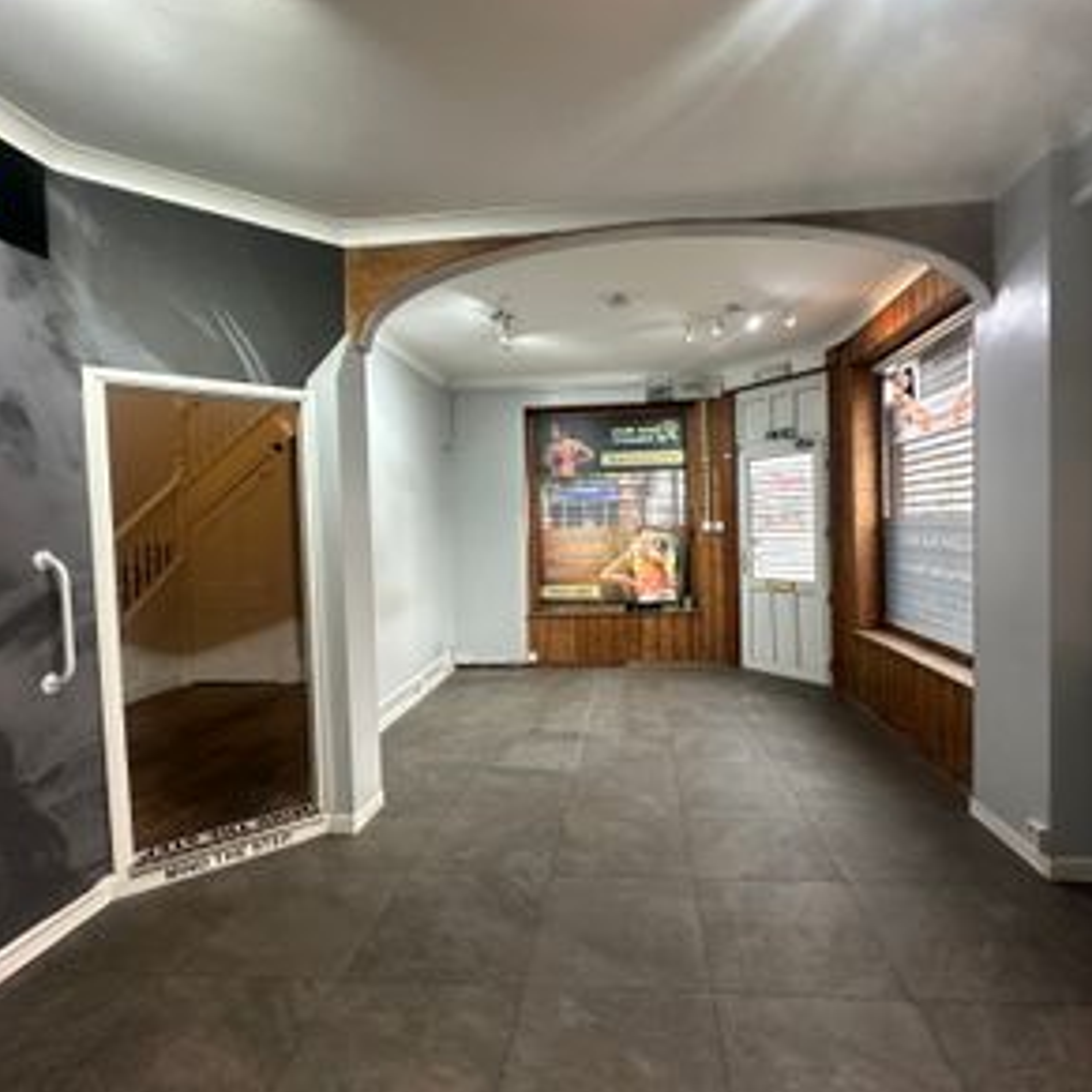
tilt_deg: -1.5
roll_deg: +0.8
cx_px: 589
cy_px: 544
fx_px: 607
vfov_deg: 84.0
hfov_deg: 83.8
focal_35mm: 17
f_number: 2.2
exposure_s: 1/100
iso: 200
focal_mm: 2.22
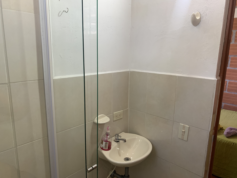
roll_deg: -0.6
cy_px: 89
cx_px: 118
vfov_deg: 53.1
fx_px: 178
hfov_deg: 67.3
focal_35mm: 26
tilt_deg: -12.1
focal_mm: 4.25
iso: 100
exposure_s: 1/60
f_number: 1.8
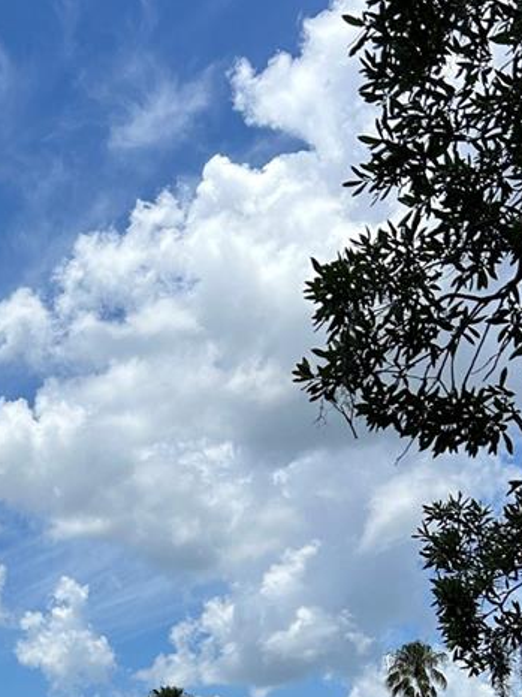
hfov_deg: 21.4
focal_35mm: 67
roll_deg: +1.8
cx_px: 43
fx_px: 1348
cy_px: 678
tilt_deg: +9.8
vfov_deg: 27.5
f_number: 1.5
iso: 50
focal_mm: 5.7
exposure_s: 1/6993
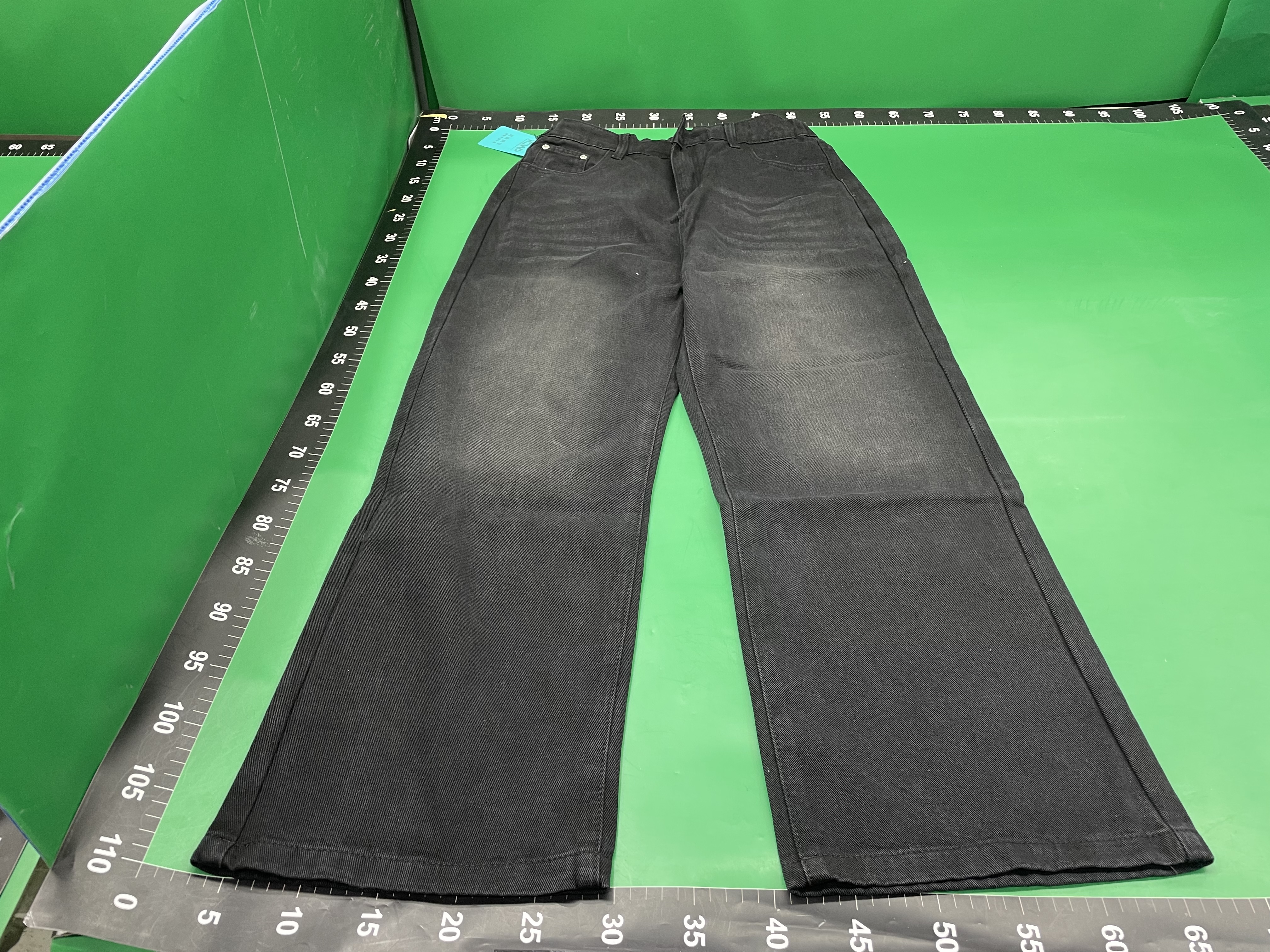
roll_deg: +2.1
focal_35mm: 26
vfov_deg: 53.1
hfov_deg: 67.3
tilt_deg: -42.1
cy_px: 476
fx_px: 954
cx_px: 635
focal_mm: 4.2
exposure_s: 1/50
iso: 64
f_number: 1.6
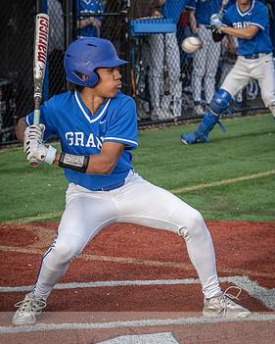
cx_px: 243
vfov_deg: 11.5
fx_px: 1708
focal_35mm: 168
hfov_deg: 9.2
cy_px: 128
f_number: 5.6
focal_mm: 80
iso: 1250
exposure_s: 1/1600
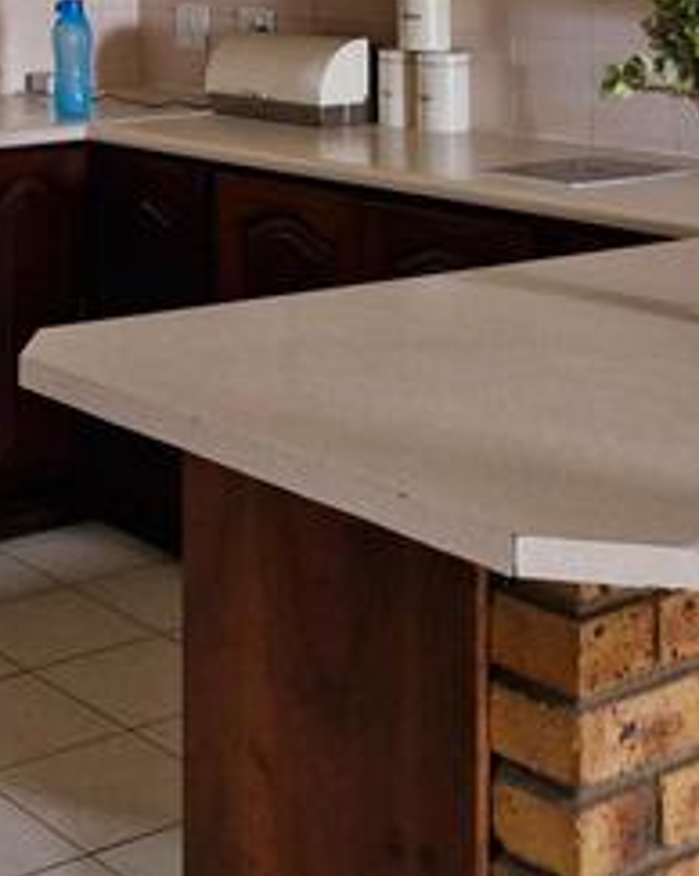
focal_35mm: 74
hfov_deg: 20.2
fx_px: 1916
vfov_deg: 24.0
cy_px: -94
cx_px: 47
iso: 400
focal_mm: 5.54
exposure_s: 1/100
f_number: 1.8
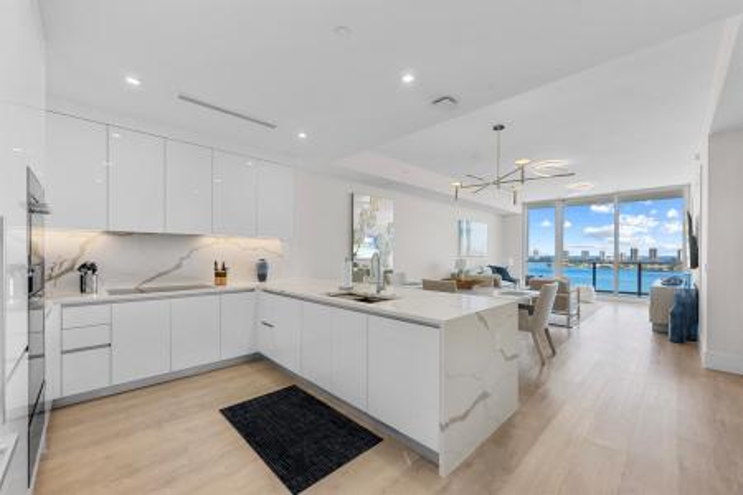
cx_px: 372
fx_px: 289
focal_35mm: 14
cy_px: 248
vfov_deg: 81.2
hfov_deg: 104.3
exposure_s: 1/30
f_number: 8
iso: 500
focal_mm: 14
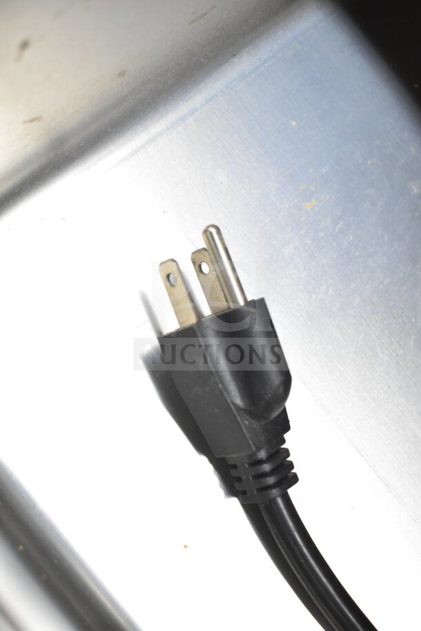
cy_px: 316
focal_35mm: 48
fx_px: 841
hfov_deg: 28.1
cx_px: 210
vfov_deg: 41.1
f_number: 4.5
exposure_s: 1/80
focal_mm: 32
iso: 1600
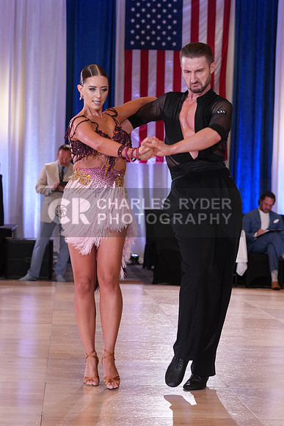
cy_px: 213
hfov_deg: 14.9
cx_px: 142
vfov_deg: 22.1
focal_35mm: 92
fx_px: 1088
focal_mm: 92
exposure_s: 1/200
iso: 2500
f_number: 5.6
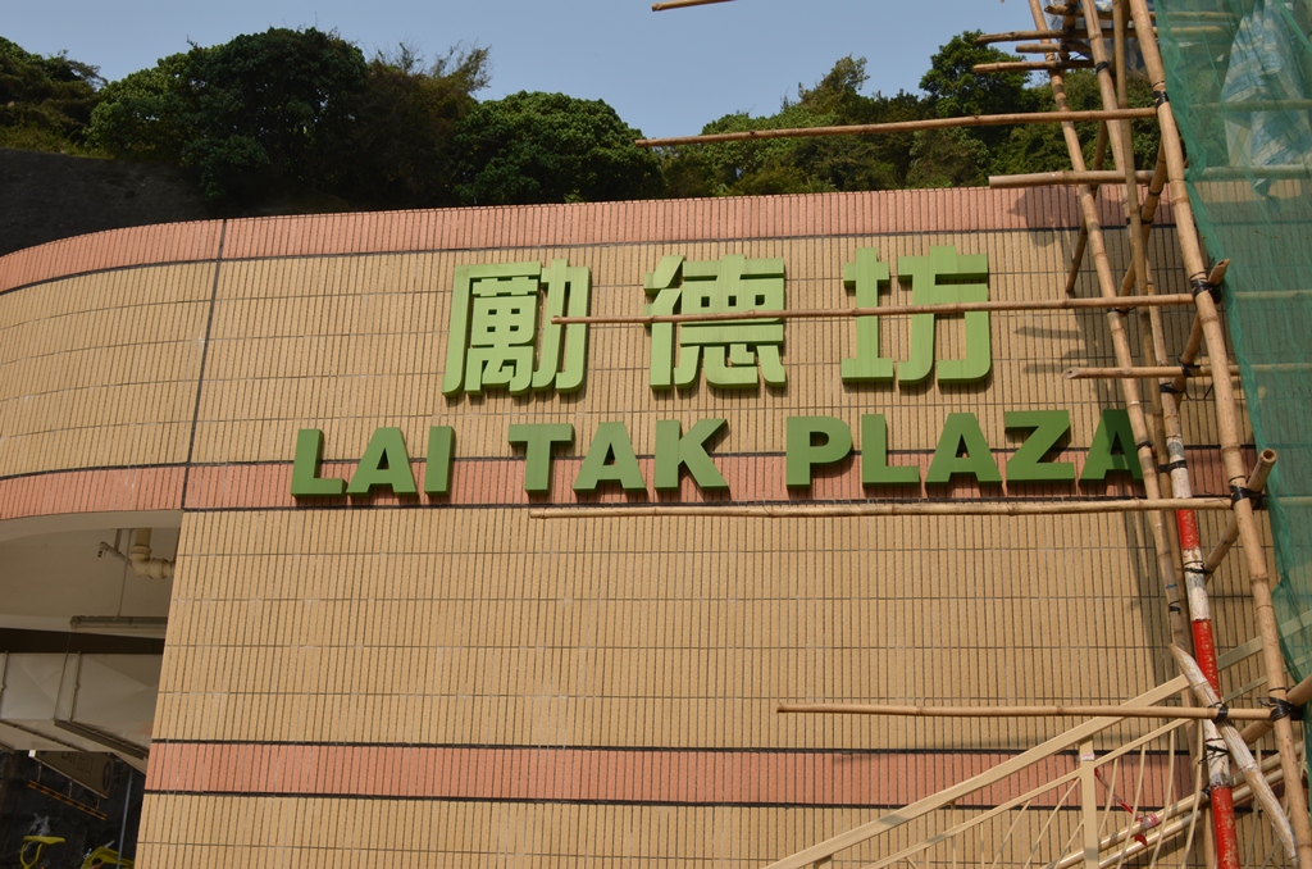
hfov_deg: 46.5
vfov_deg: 31.7
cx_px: 656
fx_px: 1527
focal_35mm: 42
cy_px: 434
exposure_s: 1/250
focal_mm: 28
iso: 100
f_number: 8
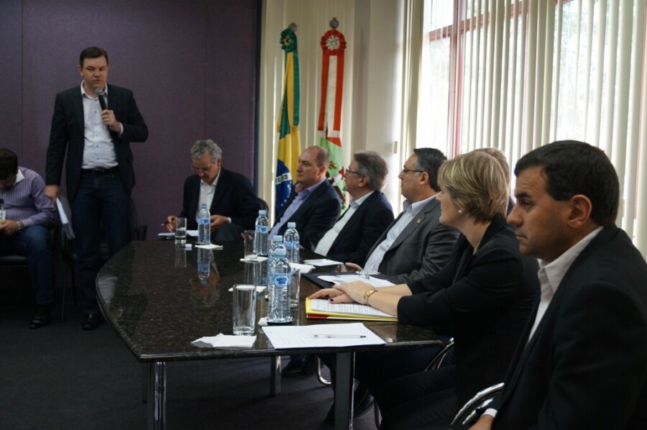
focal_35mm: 39
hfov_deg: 49.6
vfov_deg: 34.1
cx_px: 324
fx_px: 700
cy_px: 215
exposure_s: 1/60
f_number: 4
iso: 640
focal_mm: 26
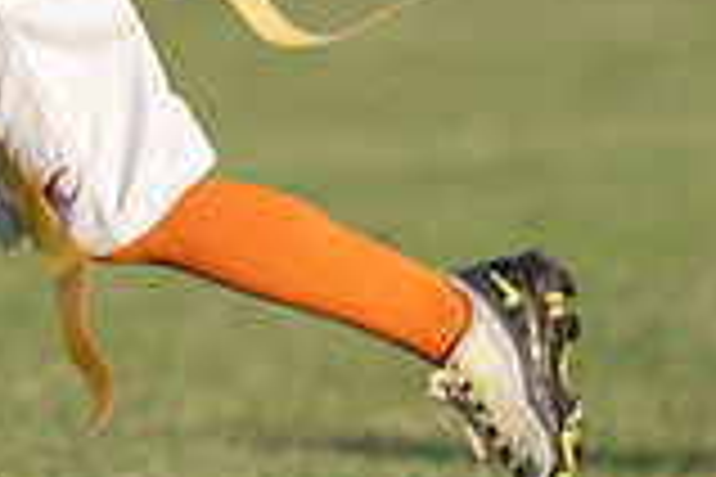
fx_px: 23984
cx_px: -322
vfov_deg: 1.1
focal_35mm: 1206
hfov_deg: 1.7
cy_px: -262
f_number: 2.8
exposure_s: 1/800
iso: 125
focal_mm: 200
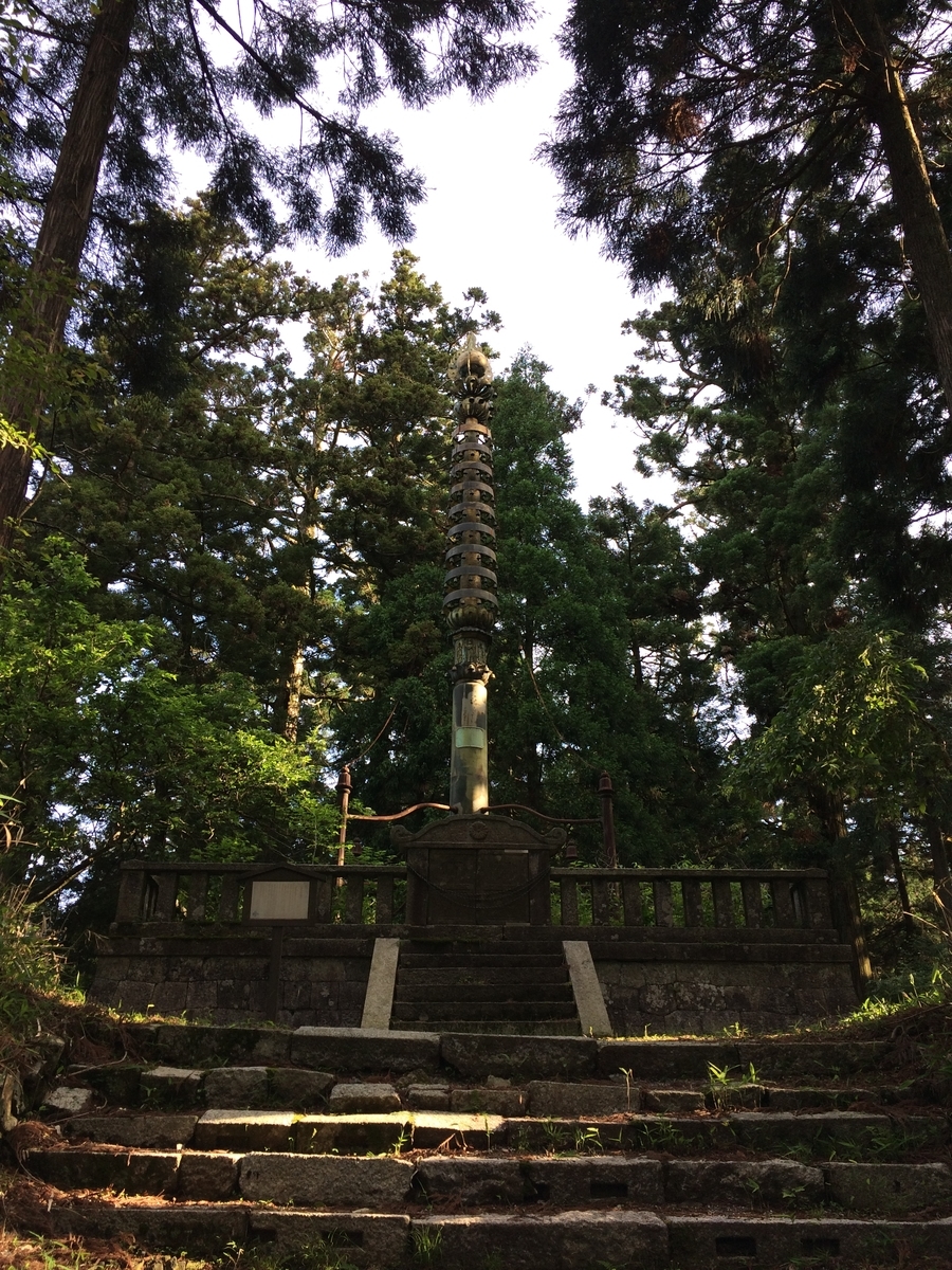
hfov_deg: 48.2
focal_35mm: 29
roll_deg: +0.8
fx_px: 1063
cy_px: 635
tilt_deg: +25.0
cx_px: 476
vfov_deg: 61.7
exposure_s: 1/206
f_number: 2.2
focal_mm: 4.15
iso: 32
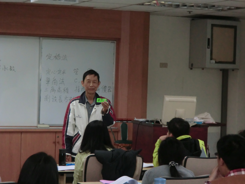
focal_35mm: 108
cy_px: 92
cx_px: 122
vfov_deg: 13.7
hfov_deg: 18.2
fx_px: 764
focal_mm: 19.6
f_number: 5.9
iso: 400
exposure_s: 1/60
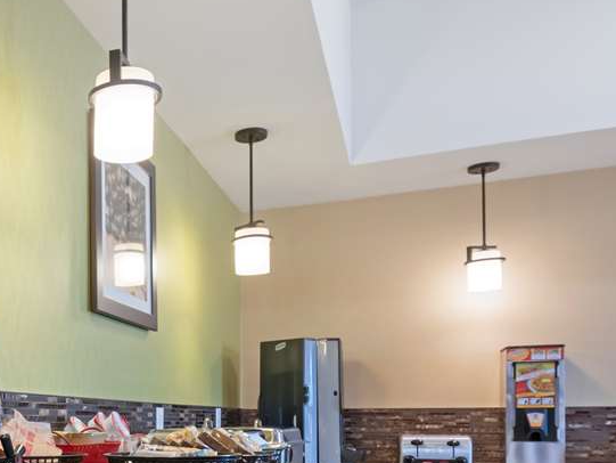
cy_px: 428
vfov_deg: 33.8
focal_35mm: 40
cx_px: 18
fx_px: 712
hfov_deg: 41.5
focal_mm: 10
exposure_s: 1/30
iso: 400
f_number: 8
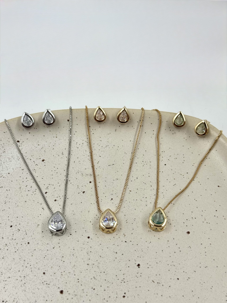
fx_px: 420
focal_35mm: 48
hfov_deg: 30.3
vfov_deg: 39.7
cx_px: 114
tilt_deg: -57.2
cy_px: 152
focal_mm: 6.76
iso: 64
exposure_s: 1/1339
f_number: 1.78
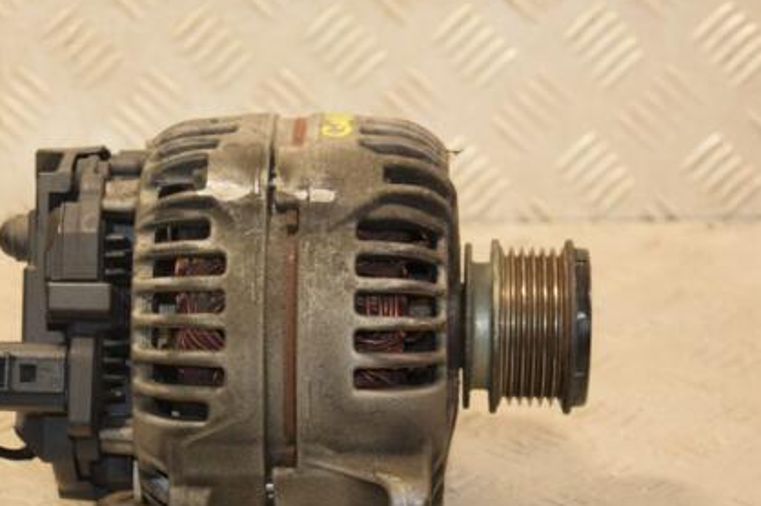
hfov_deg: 16.4
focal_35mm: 125
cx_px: 308
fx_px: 2640
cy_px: 324
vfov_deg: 10.9
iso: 800
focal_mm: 58
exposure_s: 1/160
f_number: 5
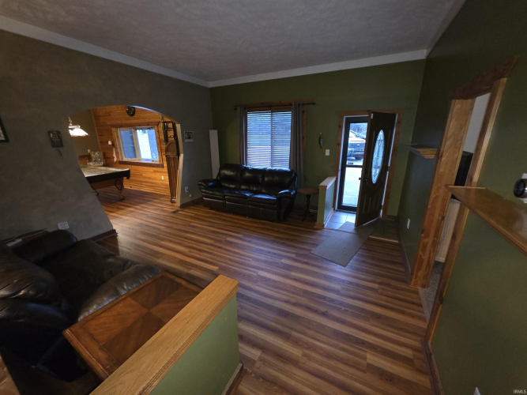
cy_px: 198
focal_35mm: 13
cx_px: 264
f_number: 1.9
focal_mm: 2.2
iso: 400
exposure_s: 1/19.5
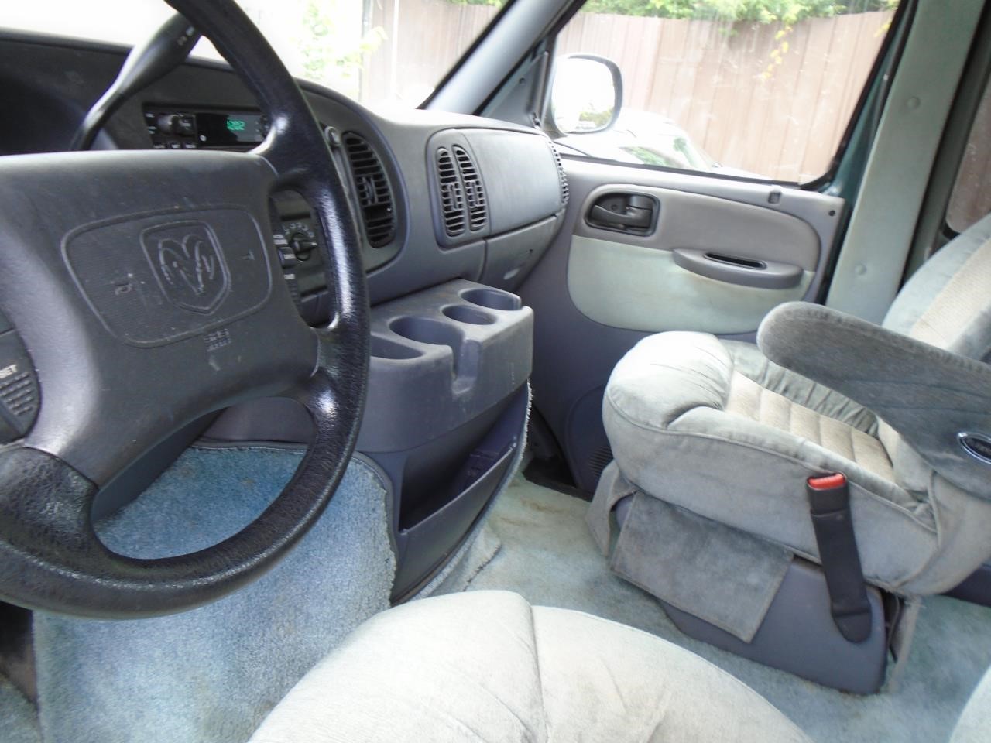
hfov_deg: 67.3
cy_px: 372
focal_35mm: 26
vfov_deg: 53.1
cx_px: 496
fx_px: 744
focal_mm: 4.6
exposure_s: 1/40
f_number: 3.2
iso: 100
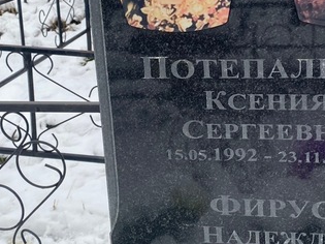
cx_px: 198
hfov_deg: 29.3
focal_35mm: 66
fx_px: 619
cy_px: 50
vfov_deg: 22.0
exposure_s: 1/190
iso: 32
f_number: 1.8
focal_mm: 4.25
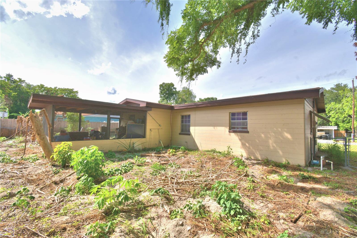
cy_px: 119
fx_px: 149
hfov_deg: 100.4
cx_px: 178
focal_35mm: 15
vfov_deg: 77.3
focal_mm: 10
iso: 100
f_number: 11
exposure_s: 1/250
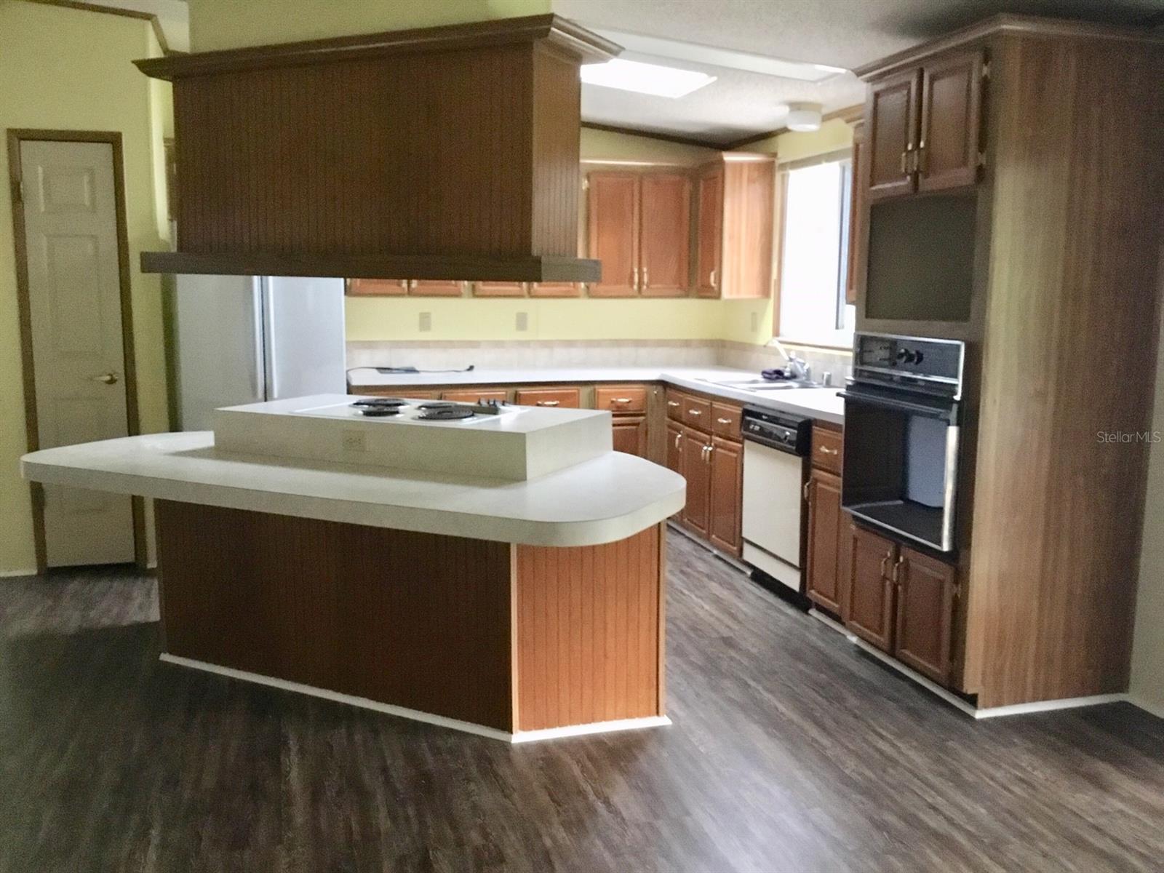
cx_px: 582
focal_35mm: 31
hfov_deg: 58.4
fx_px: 1042
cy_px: 436
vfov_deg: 45.4
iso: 250
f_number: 2.4
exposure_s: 1/15
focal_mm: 3.3
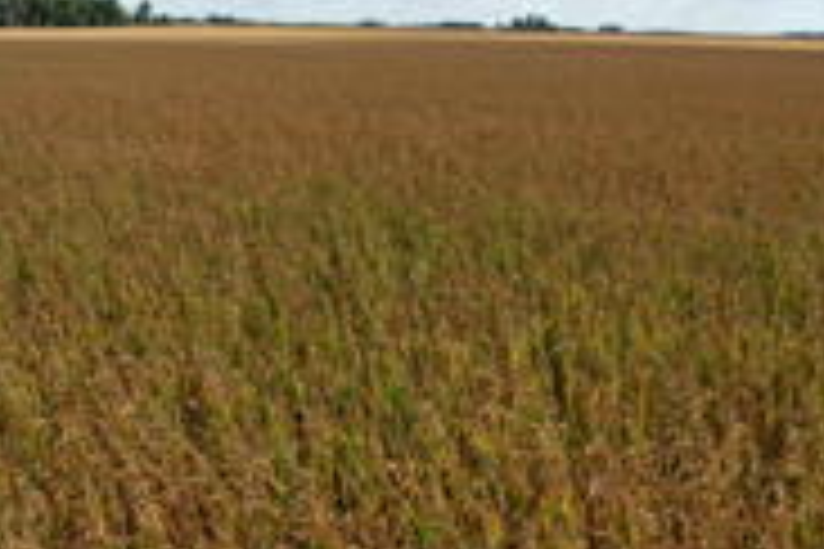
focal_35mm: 54
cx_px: 279
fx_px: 1236
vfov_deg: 24.9
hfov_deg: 36.5
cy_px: 378
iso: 100
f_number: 2.8
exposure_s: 1/1500
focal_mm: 8.38
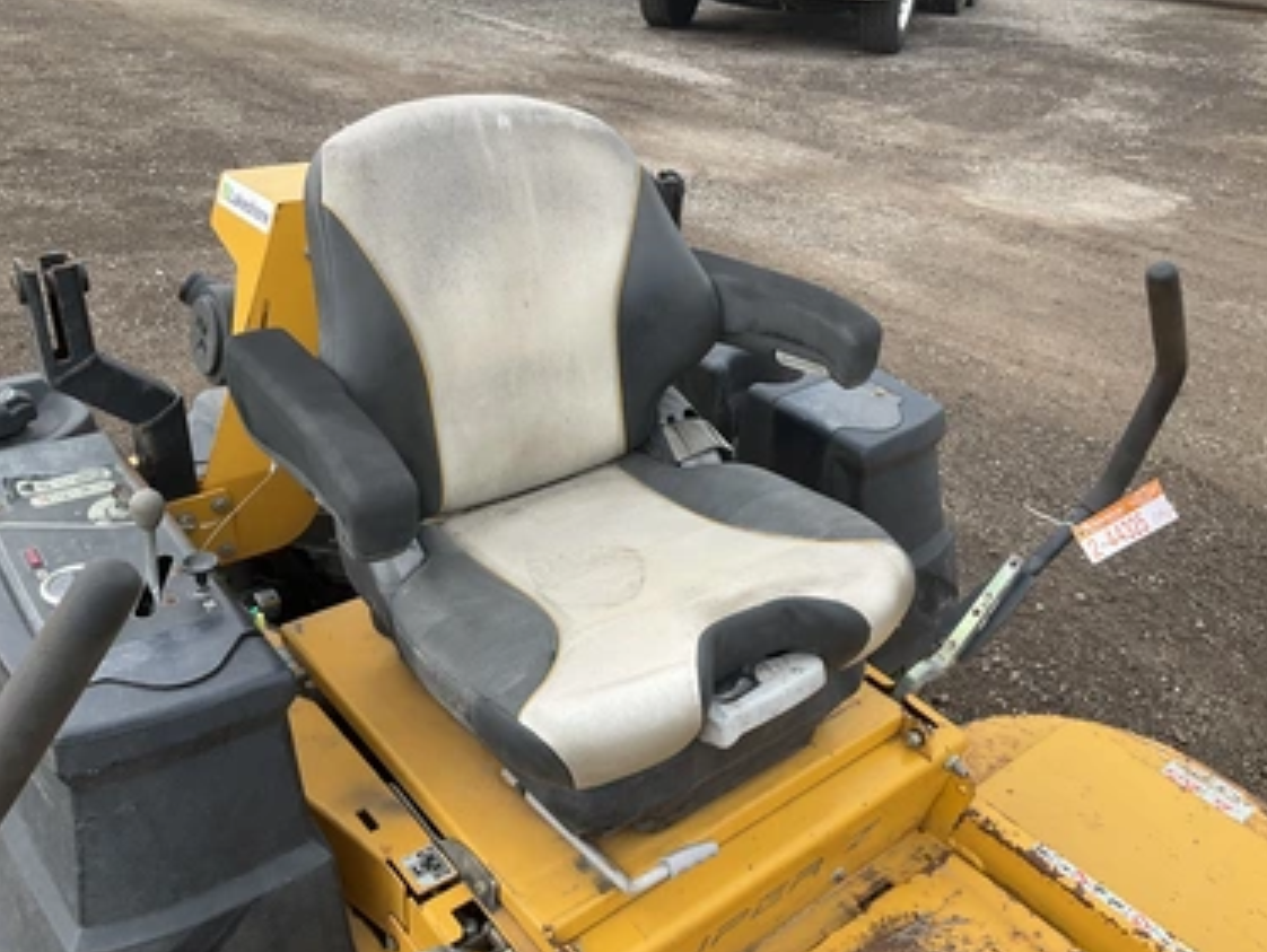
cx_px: 671
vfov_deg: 45.5
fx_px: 1135
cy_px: 471
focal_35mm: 31
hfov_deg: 58.3
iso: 25
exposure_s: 1/316
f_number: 1.8
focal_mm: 3
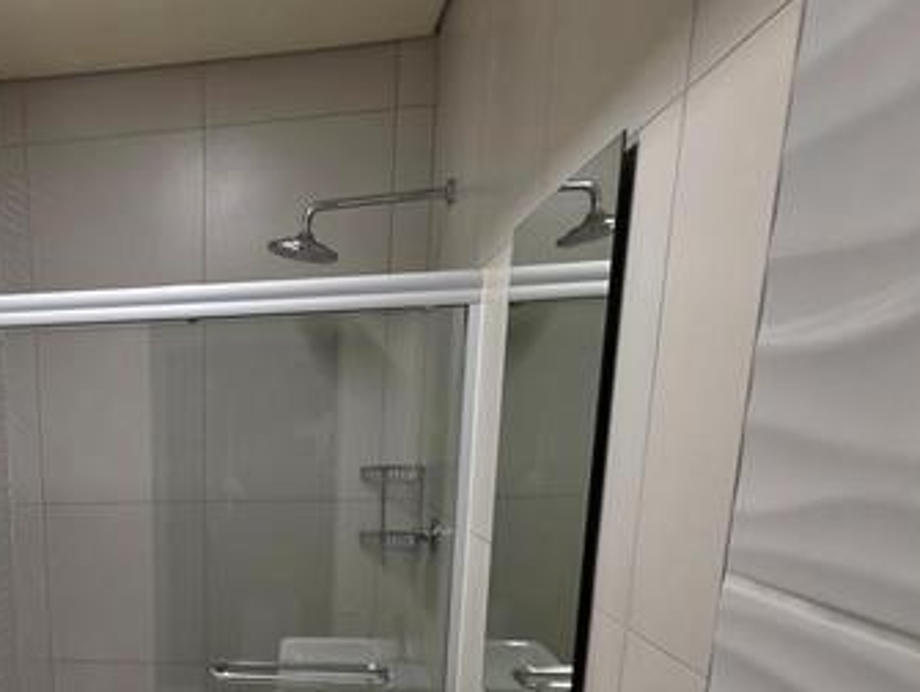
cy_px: 643
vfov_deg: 41.4
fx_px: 825
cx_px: 118
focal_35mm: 31
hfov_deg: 52.3
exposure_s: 1/100
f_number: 1.9
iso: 200
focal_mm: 2.2
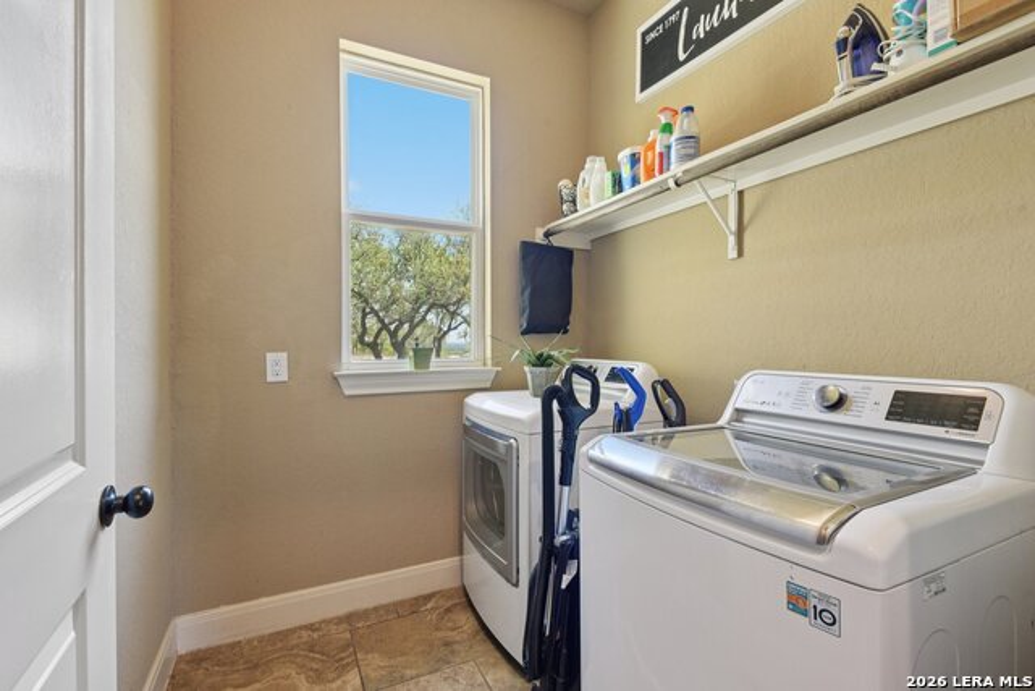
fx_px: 460
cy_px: 346
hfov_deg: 96.7
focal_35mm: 16
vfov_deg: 73.8
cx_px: 518
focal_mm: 16
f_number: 8
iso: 1100
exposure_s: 1/15
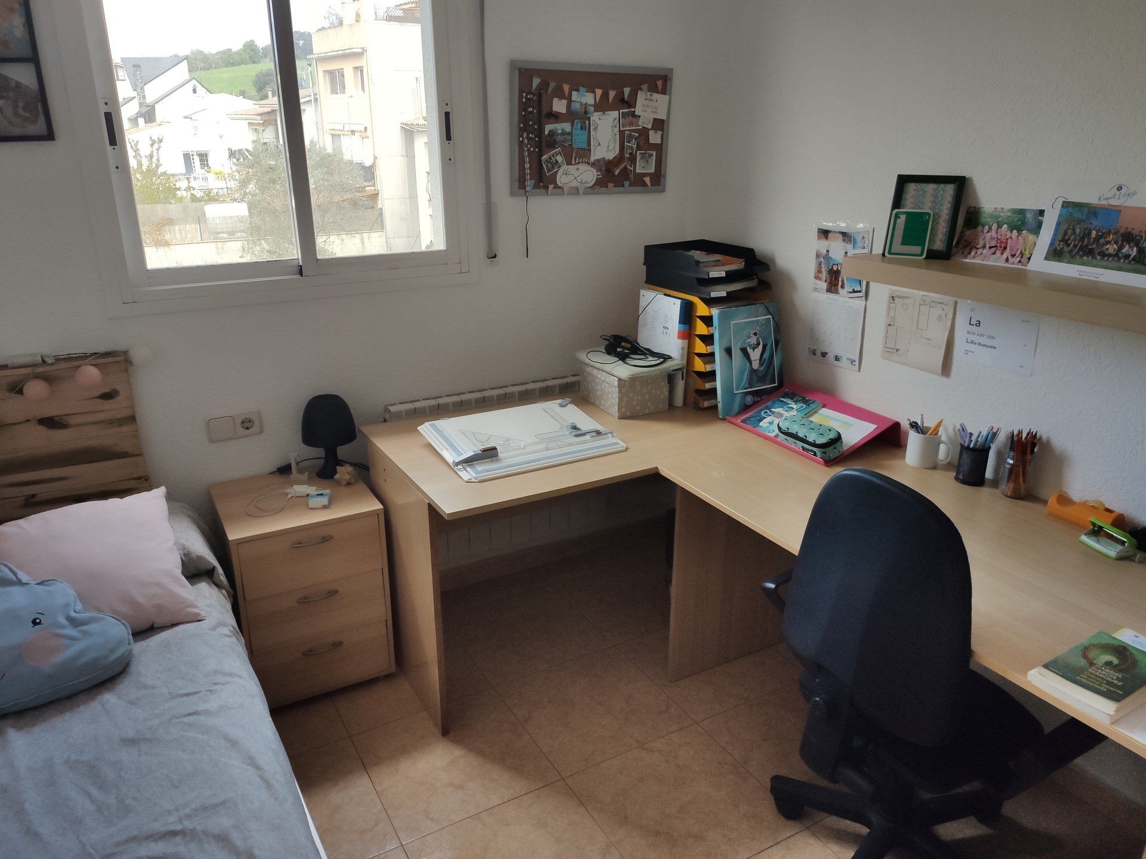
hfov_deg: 65.3
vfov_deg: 51.4
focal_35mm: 27
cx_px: 573
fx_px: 894
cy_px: 430
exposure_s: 1/217
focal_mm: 4.75
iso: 112
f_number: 1.75
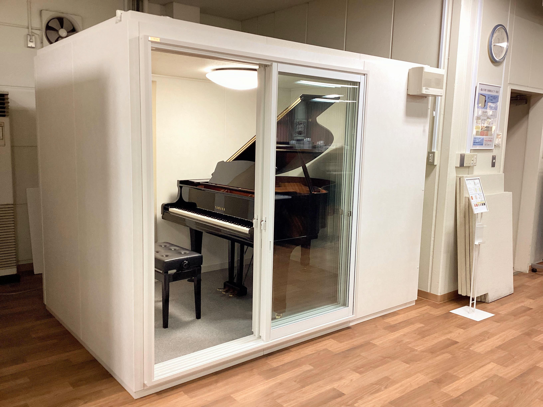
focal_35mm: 31
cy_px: 204
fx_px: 486
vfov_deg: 45.4
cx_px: 272
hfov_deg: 58.4
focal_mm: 3.3
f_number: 2.4
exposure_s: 1/50
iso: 100
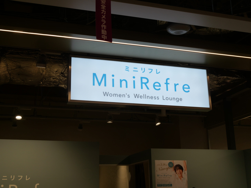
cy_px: 94
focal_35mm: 50
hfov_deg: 38.2
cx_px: 126
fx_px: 363
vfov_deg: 29.1
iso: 200
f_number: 6.3
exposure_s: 1/160
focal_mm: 25
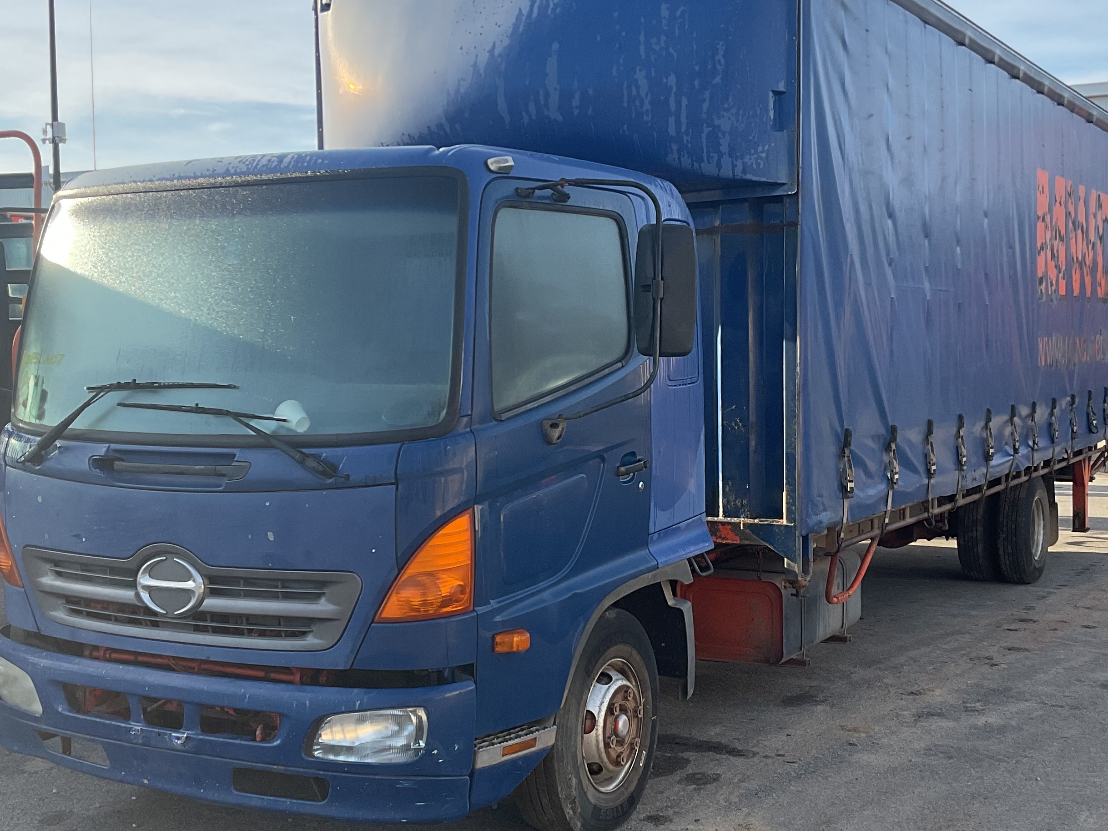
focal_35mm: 48
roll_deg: +0.0
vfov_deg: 30.3
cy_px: 411
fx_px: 1536
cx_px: 594
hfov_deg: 39.6
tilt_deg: -2.3
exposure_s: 1/842
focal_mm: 3
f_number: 1.8
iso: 16
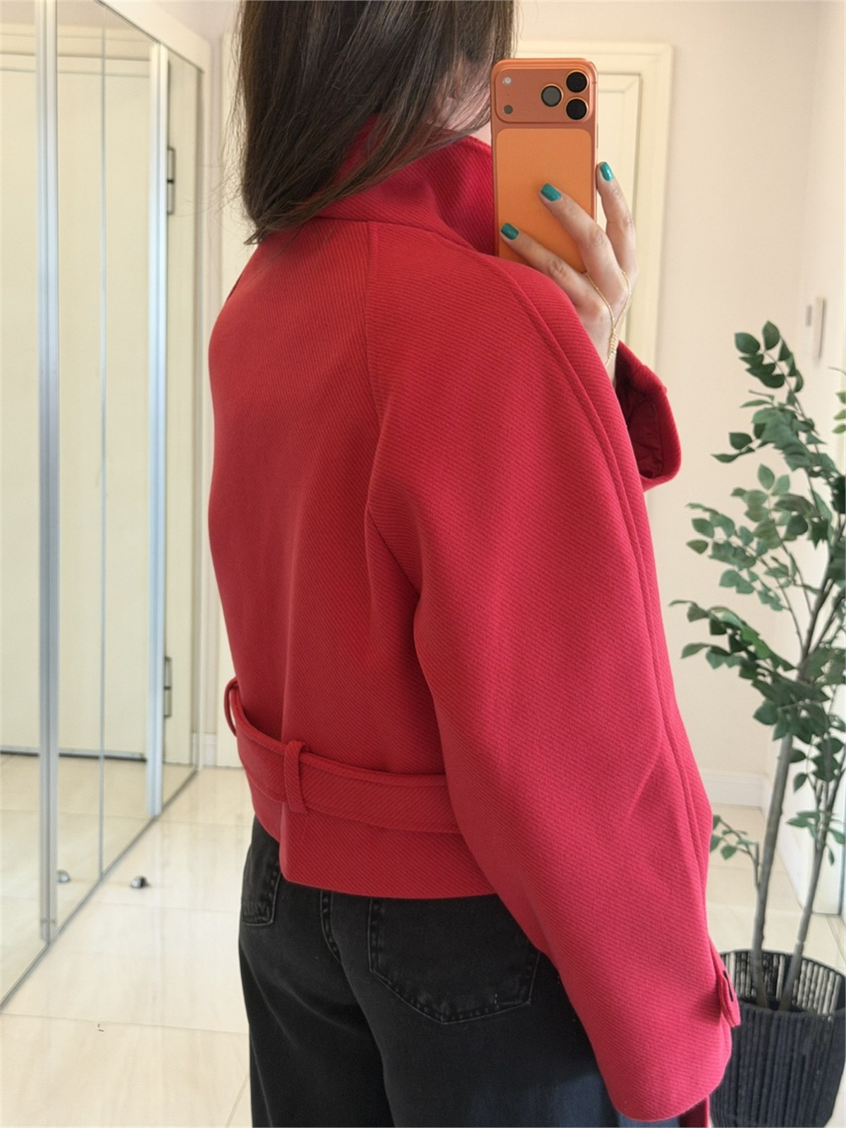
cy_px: 564
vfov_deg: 39.7
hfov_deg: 30.3
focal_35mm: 48
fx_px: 1564
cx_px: 423
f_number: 1.78
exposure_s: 1/48
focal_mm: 6.76
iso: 250
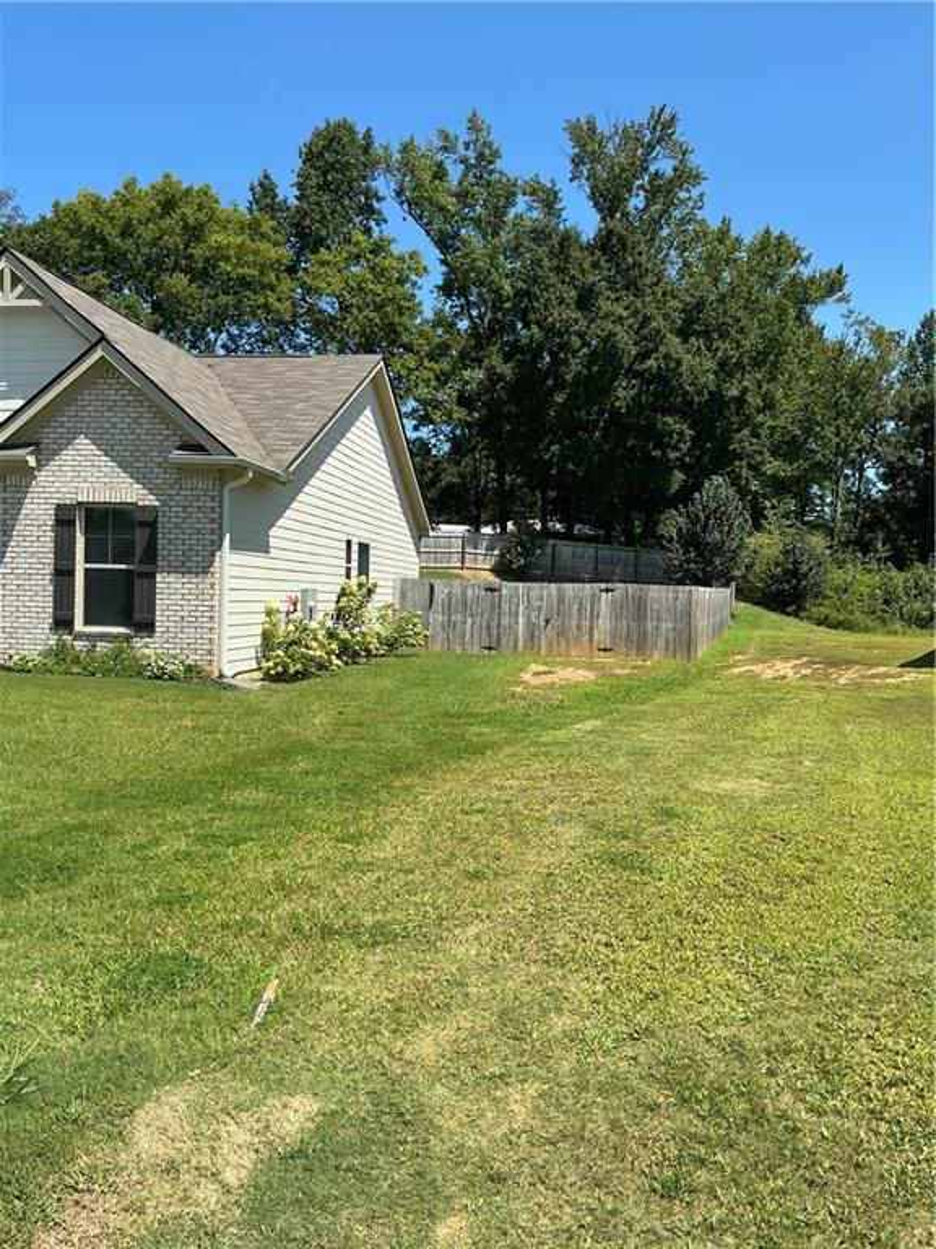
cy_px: 624
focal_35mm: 29
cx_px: 468
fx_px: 1046
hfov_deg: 48.2
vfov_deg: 61.7
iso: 25
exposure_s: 1/1412
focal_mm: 3
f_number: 1.8
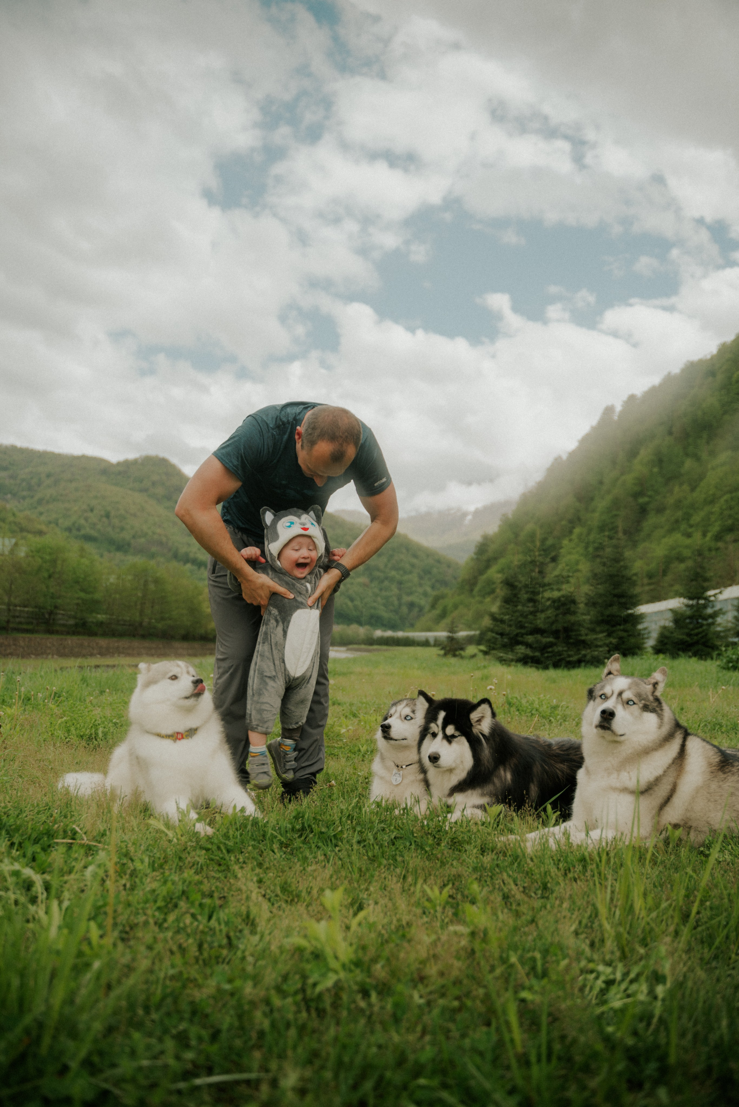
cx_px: 370
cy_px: 554
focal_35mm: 28
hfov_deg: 46.4
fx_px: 862
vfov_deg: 65.5
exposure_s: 1/125
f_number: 2.8
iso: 100
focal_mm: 28
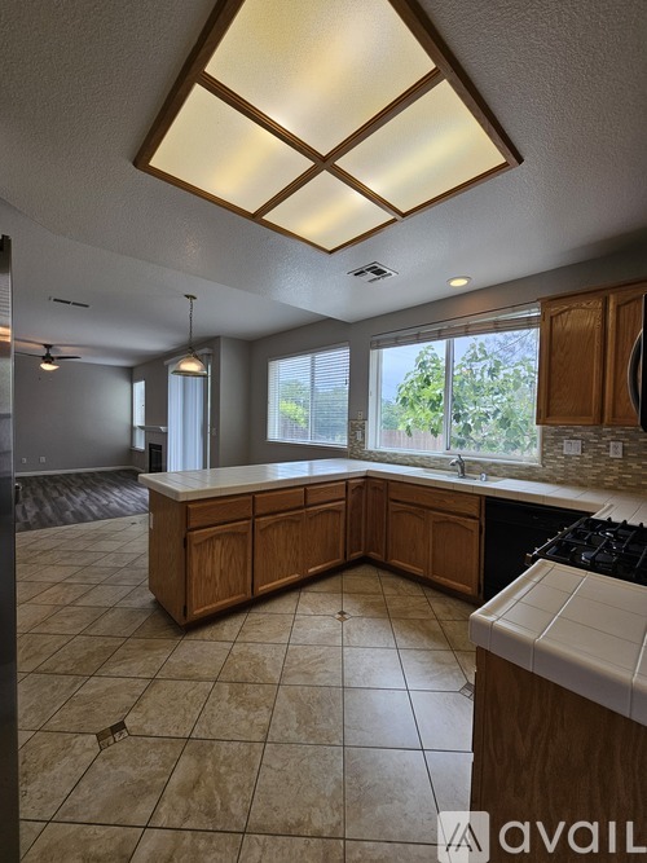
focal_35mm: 13
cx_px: 324
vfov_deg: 106.2
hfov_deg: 89.9
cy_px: 432
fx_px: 324
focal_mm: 2.2
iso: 64
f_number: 2.2
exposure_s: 1/120
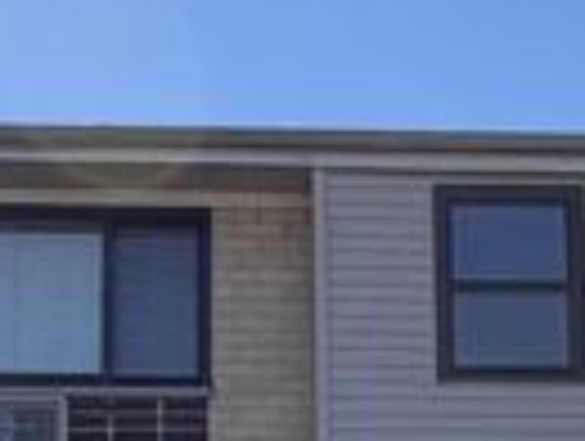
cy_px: 657
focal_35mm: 110
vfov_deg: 12.8
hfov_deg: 17.7
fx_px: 1862
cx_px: 446
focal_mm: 2.22
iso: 32
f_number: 2.2
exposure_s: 1/770
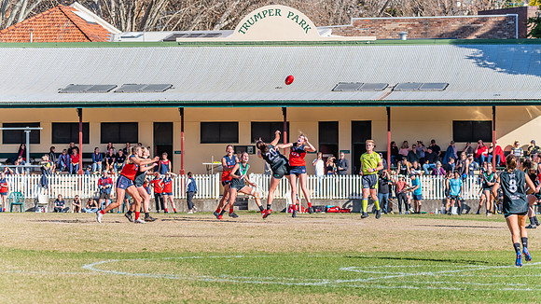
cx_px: 271
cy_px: 156
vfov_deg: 6.1
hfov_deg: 10.8
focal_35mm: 200
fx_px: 2862
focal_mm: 190
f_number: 10
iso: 800
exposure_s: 1/1600
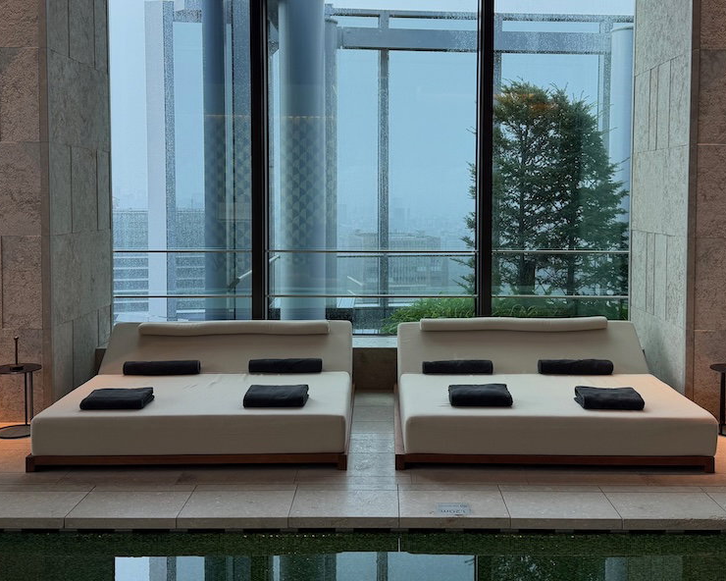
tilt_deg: -2.4
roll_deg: +0.2
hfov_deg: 47.9
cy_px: 222
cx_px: 387
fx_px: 816
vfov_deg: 38.9
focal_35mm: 38
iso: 100
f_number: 1.78
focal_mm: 6.76
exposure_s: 1/100
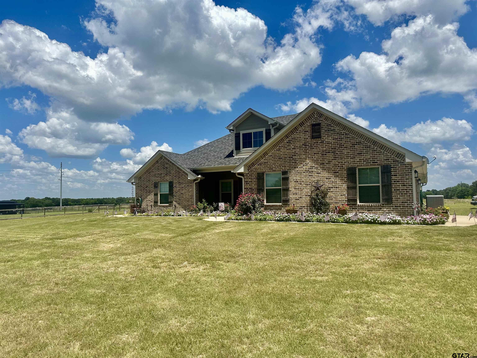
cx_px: 238
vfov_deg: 56.8
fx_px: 331
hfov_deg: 71.6
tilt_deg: +4.4
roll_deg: +1.1
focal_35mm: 24
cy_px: 179
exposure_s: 1/7042
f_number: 1.78
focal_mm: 6.86
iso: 80
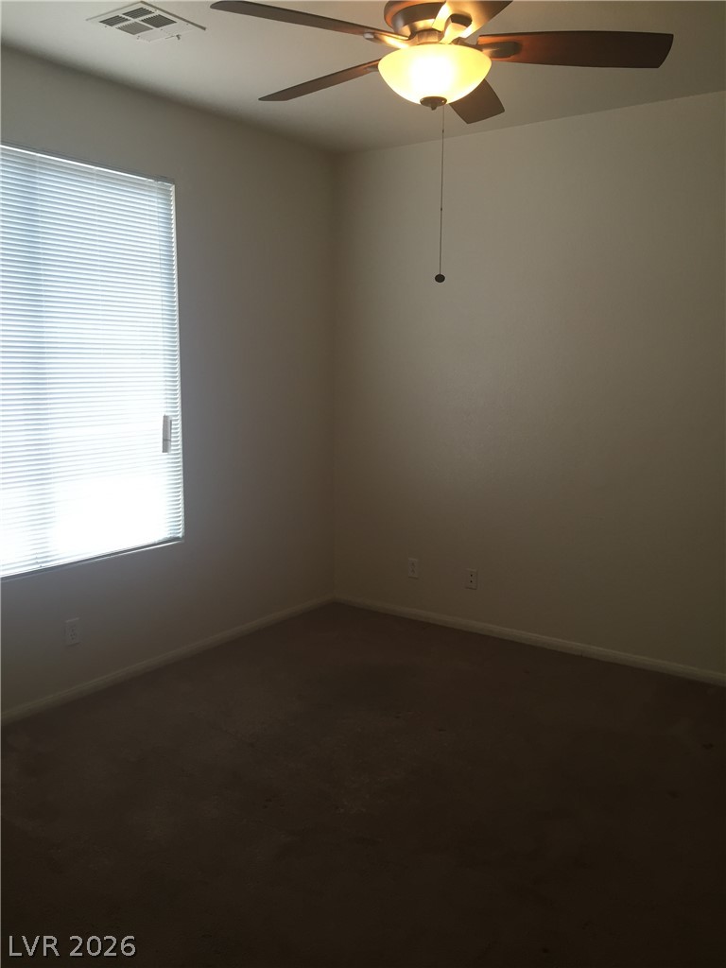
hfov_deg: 48.2
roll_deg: -0.3
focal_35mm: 29
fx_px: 811
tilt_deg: -8.2
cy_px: 484
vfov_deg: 61.7
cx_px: 363
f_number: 2.2
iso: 32
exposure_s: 1/40
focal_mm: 4.15
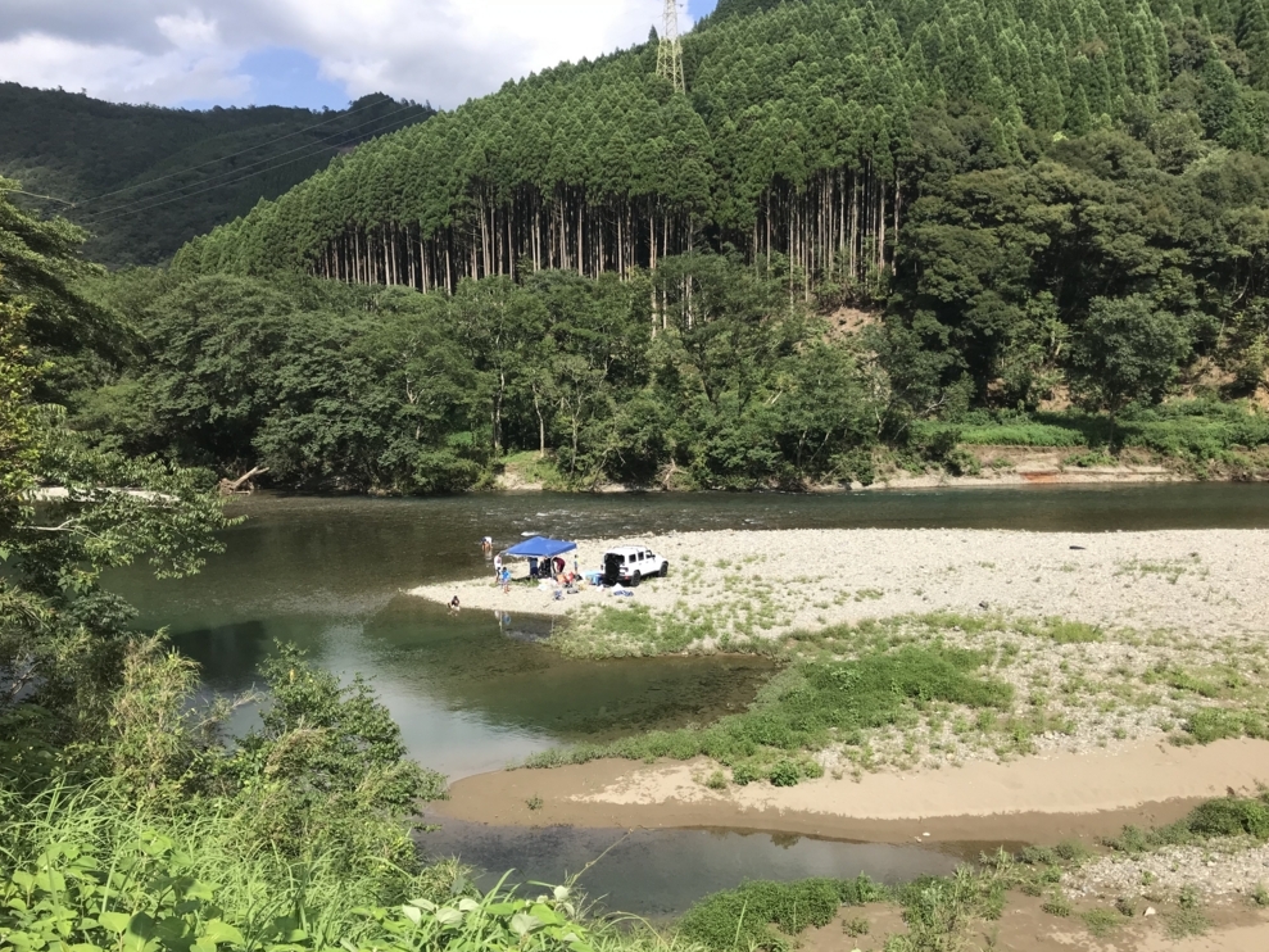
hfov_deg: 61.7
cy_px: 488
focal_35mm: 29
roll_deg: -0.3
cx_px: 634
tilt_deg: -3.7
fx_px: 1063
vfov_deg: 48.2
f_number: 1.8
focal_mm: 3.99
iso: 20
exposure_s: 1/1773
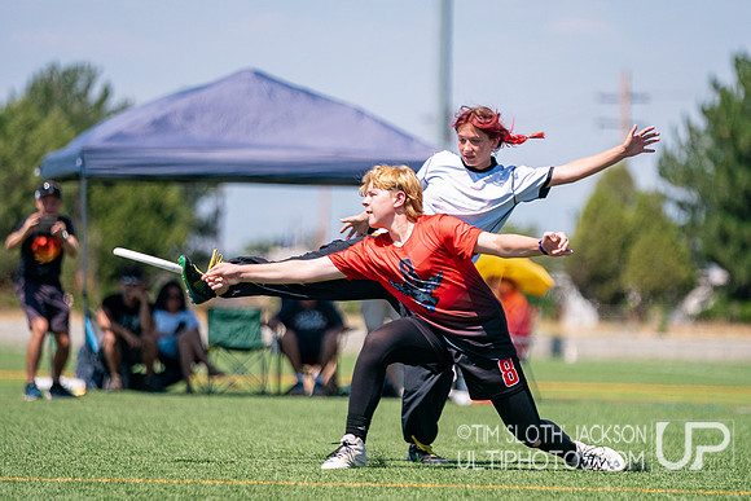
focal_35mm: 273
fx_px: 5688
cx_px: 446
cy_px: 259
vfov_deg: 5.0
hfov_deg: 7.6
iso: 640
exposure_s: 1/12800
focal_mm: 200
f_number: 2.8
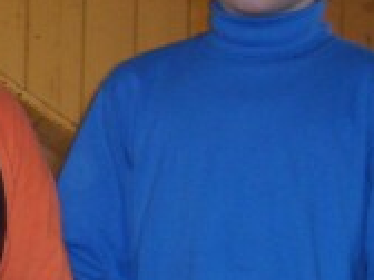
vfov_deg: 8.8
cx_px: -167
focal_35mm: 167
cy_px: 262
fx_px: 1804
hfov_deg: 11.4
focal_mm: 5.8
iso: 100
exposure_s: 1/45
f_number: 2.8
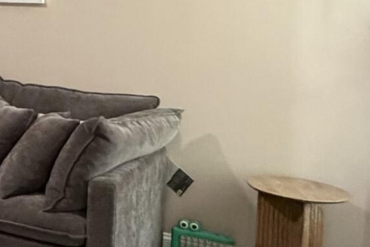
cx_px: -259
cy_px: 1
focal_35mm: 76
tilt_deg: -3.2
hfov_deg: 20.5
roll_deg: +0.4
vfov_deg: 17.5
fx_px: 781
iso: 500
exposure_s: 1/60
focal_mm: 2.22
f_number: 2.2
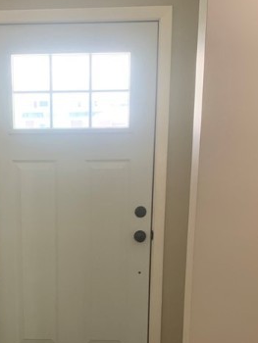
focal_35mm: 57
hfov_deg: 25.3
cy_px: 277
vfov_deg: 32.8
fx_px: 566
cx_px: 53
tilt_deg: -13.8
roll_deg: -0.3
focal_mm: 4.25
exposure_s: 1/60
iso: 320
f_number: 1.8
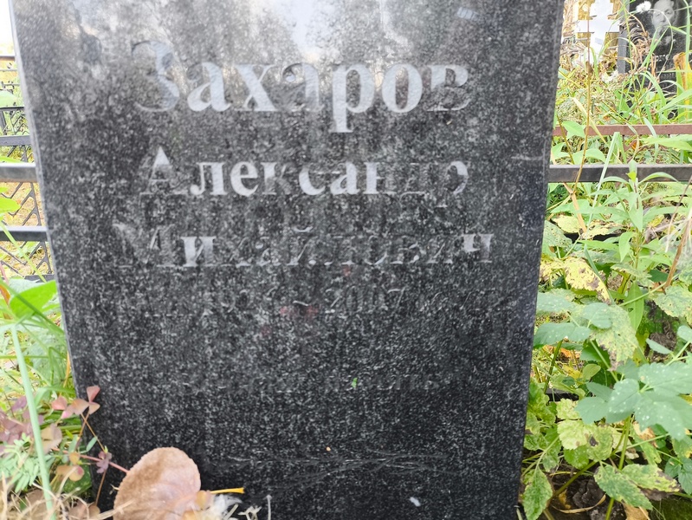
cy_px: 260
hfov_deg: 69.4
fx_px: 500
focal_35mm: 25
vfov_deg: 54.9
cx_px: 346
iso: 100
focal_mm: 4.71
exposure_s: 1/60
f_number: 1.7
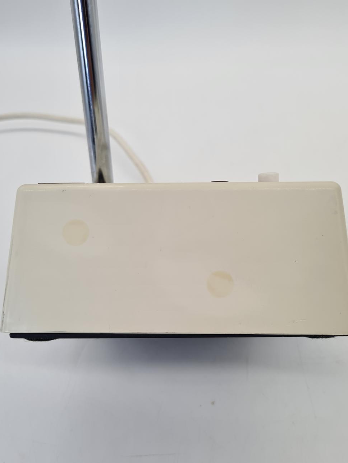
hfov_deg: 48.2
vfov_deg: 61.6
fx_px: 389
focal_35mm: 29
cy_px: 246
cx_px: 168
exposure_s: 1/315
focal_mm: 5.4
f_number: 1.8
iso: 50
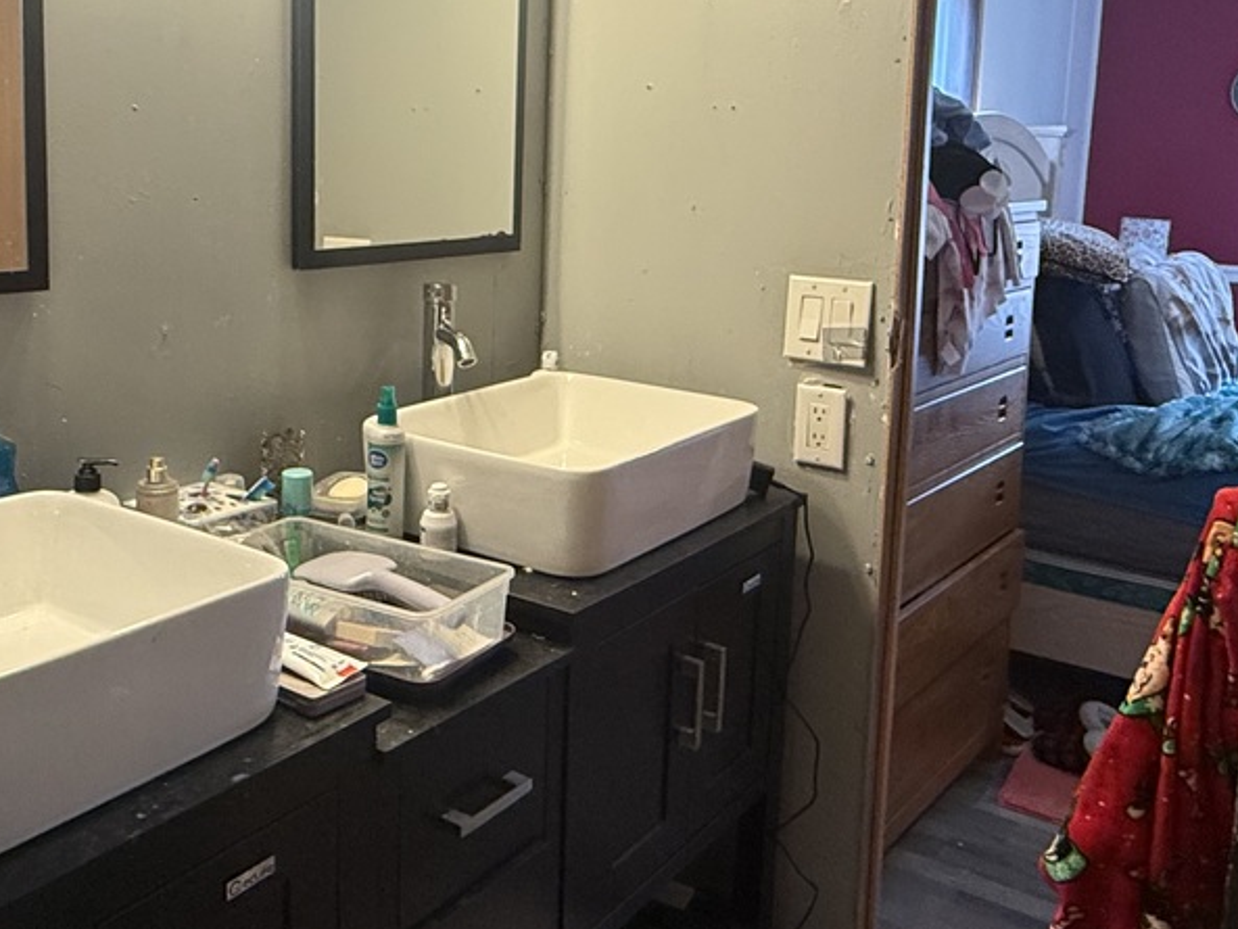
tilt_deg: -7.0
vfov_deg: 41.3
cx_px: 468
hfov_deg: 53.4
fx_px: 1216
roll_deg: -0.9
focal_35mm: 34
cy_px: 317
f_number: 2.2
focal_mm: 2.22
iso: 320
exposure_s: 1/120
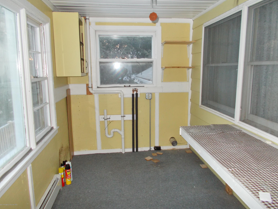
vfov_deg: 51.4
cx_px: 144
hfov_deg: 65.3
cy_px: 103
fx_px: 217
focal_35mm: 27
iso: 200
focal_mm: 4.6
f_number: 3.2
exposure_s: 1/25
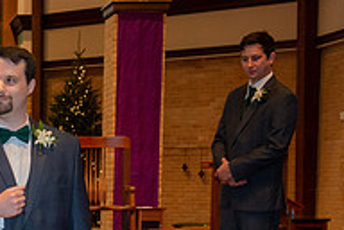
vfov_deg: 11.6
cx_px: -73
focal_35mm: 115
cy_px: 286
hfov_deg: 17.0
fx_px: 1099
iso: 1600
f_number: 5.6
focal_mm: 38
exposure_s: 1/125
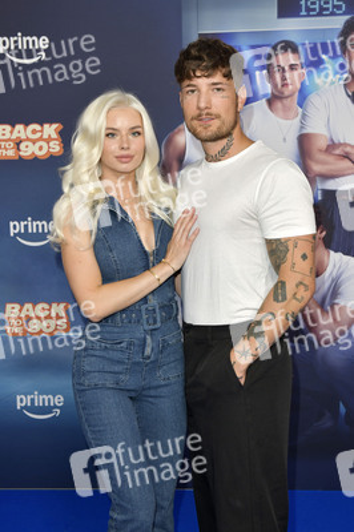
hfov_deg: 30.5
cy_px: 266
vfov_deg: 44.5
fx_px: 650
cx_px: 177
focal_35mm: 44
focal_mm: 44
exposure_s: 1/200
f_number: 6.3
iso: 800
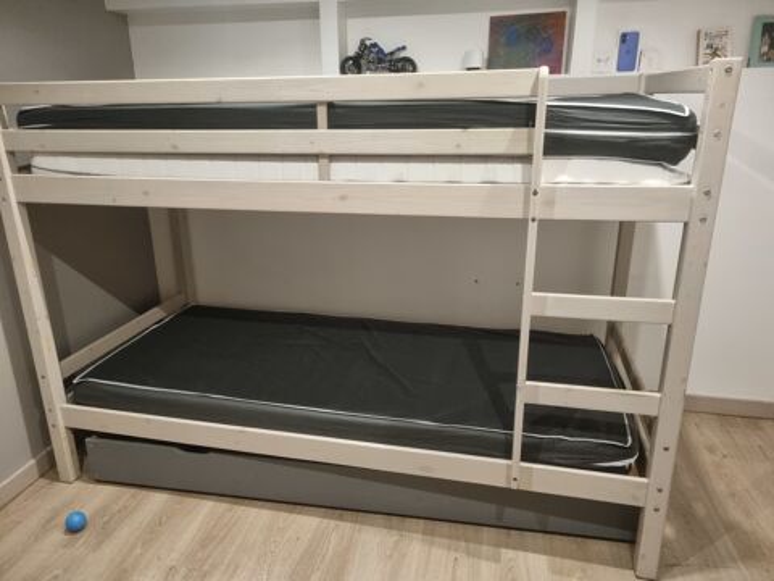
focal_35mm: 26
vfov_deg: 53.1
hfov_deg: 67.3
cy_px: 290
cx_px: 387
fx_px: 581
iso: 640
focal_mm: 5.4
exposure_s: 1/33
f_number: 1.8
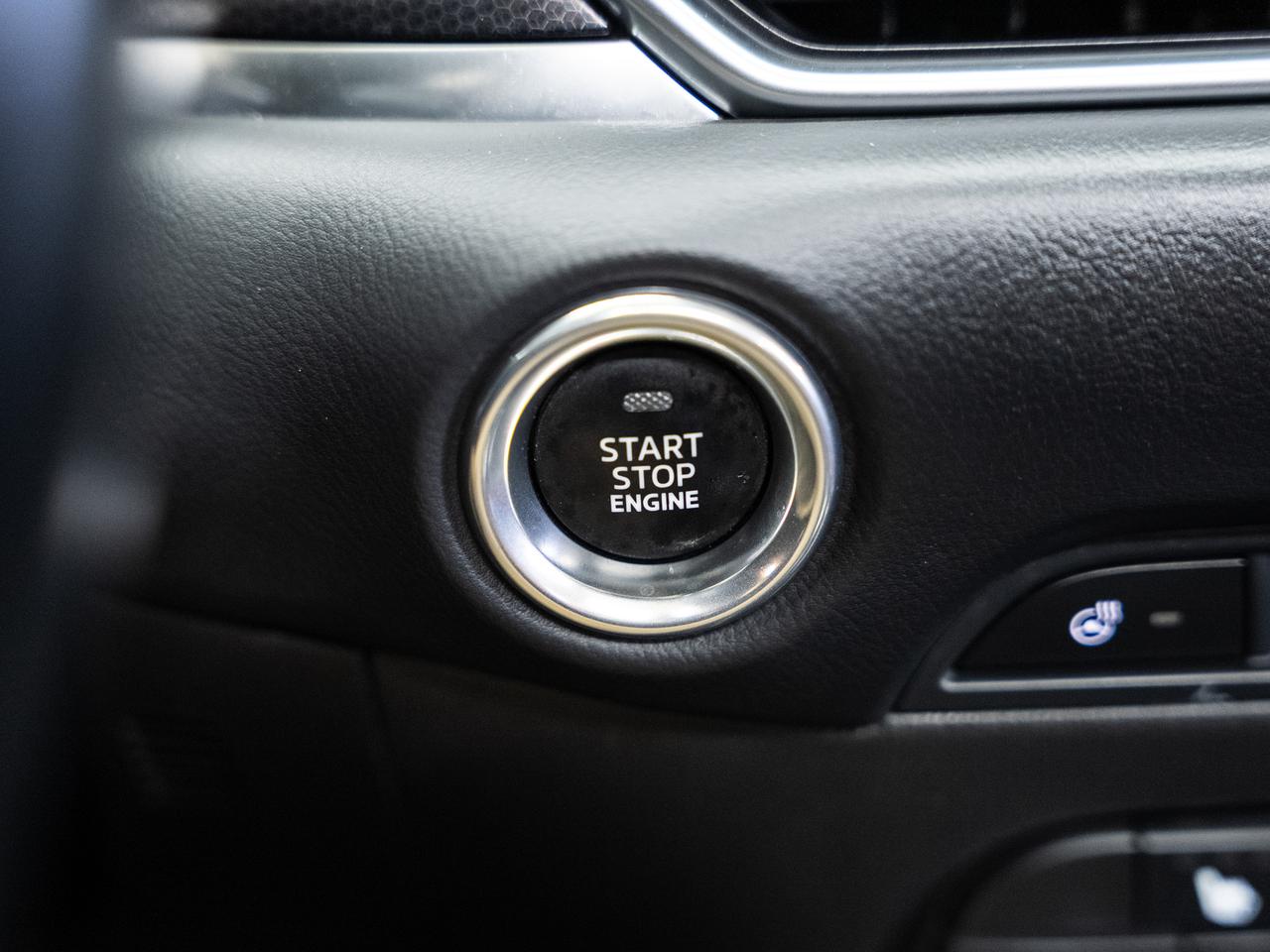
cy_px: 476
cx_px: 635
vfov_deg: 26.4
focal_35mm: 55
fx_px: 2032
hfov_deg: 34.7
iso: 1600
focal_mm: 51.2
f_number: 2.8
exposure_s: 1/50
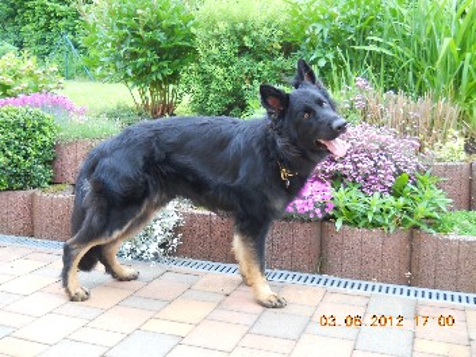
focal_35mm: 41
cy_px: 178
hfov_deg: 45.8
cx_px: 238
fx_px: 564
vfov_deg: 35.1
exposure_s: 1/30
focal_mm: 6.72
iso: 160
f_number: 3.1
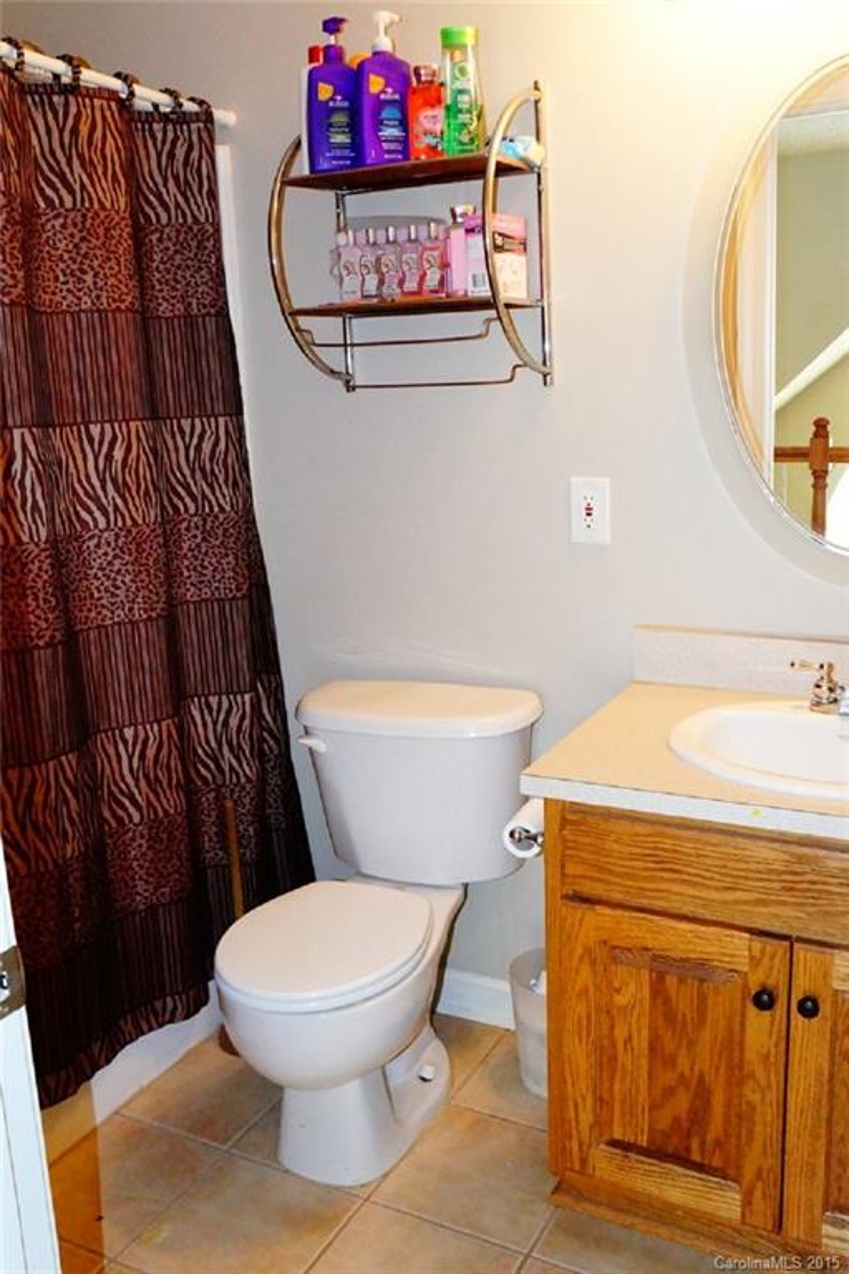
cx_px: 424
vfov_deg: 59.5
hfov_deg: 41.7
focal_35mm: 32
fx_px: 1114
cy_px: 637
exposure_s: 1/100
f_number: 5.6
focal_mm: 21
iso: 6400
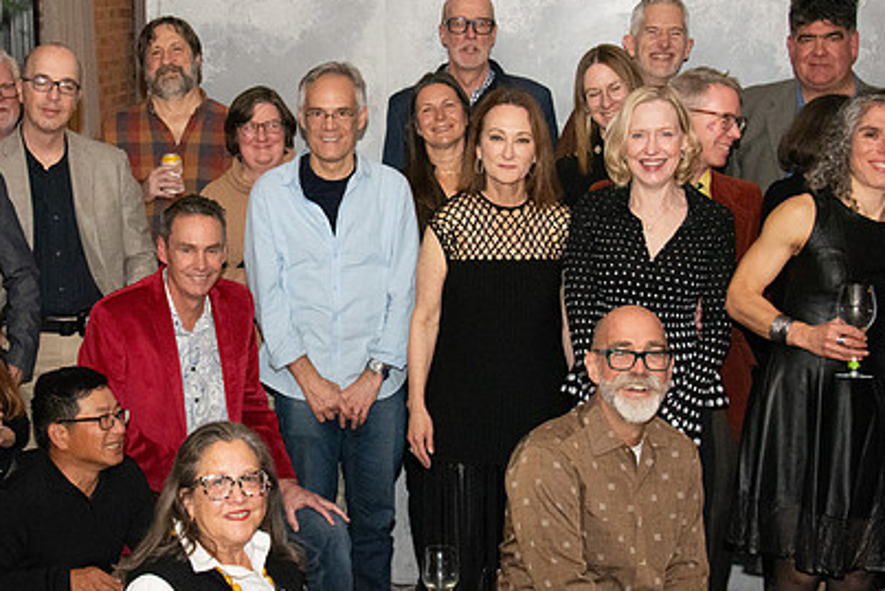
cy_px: 289
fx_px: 2016
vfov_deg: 16.7
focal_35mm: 82
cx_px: 310
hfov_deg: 24.7
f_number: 9
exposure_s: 1/125
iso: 5000
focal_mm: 38
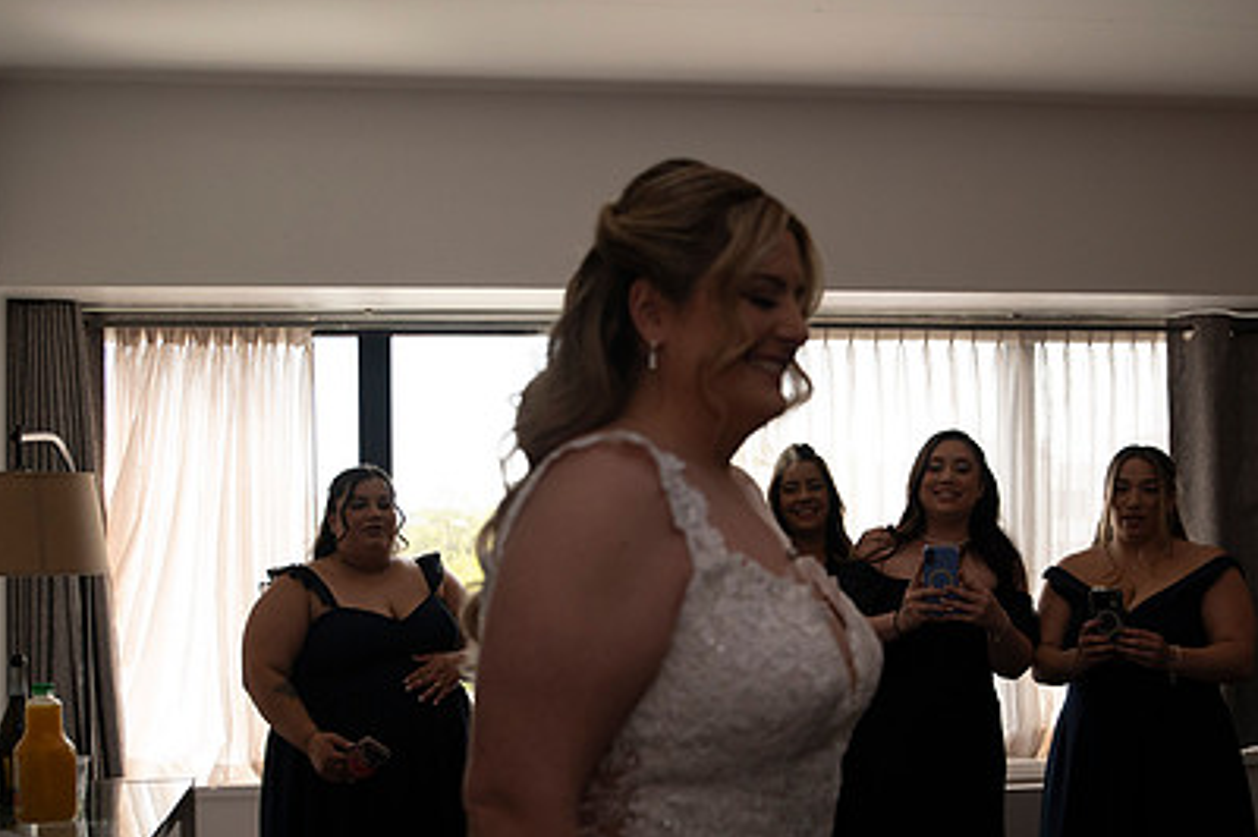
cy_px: 570
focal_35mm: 45
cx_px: 642
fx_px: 1571
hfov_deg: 43.6
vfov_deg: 29.6
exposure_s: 1/1600
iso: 1600
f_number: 2.8
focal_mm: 31
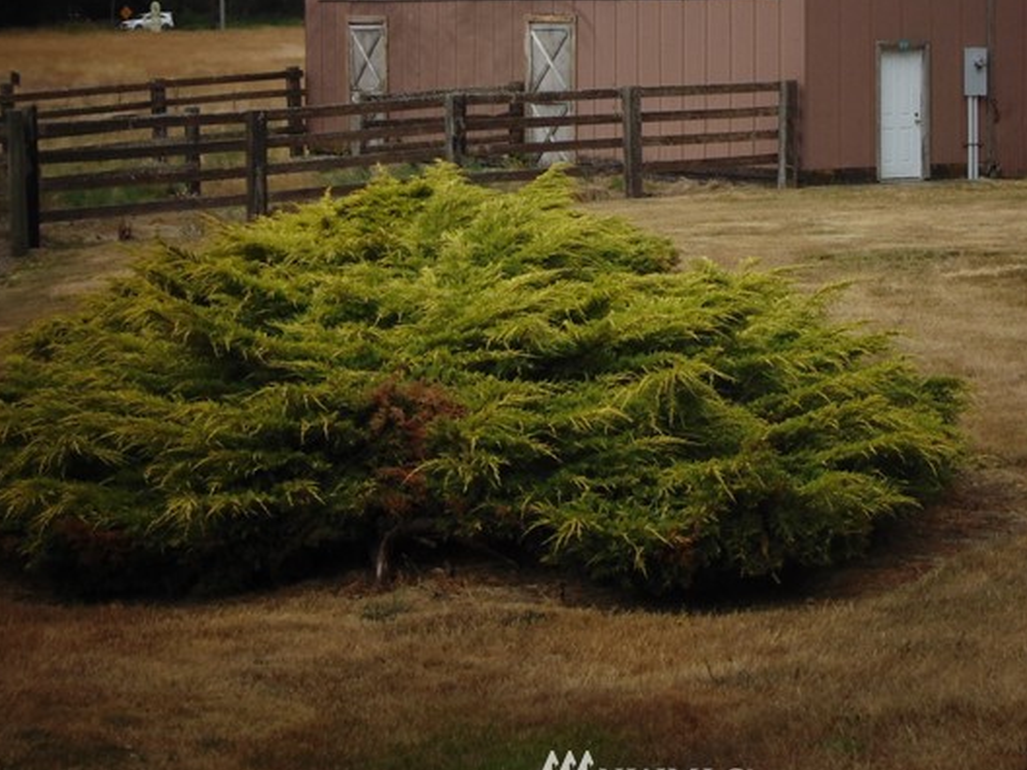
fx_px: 2878
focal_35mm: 97
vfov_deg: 15.1
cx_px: 644
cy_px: 101
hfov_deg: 20.2
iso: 80
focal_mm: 9
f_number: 3.5
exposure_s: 1/500
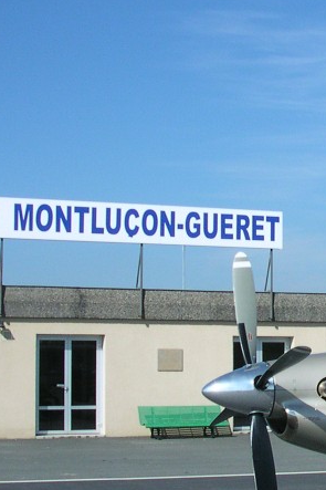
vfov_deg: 22.9
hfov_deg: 14.7
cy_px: 280
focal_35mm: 89
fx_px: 1210
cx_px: 412
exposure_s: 1/537
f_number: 4.5
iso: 100
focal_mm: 5.6
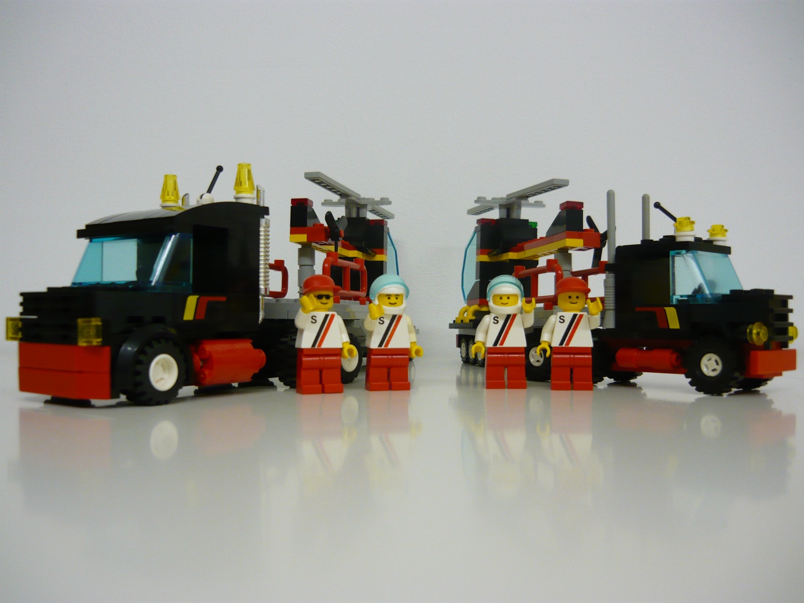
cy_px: 302
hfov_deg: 55.4
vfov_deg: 42.9
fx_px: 766
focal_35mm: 33
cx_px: 402
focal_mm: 5.5
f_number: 2.8
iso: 200
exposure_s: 1/30
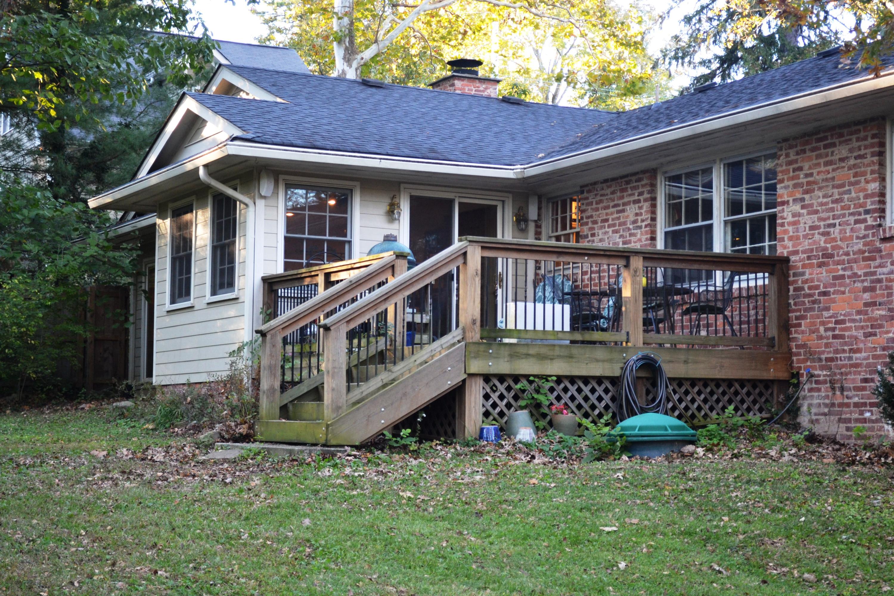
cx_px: 447
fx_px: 1564
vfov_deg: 21.6
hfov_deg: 31.9
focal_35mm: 63
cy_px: 298
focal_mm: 42
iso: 640
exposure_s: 1/60
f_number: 5.3
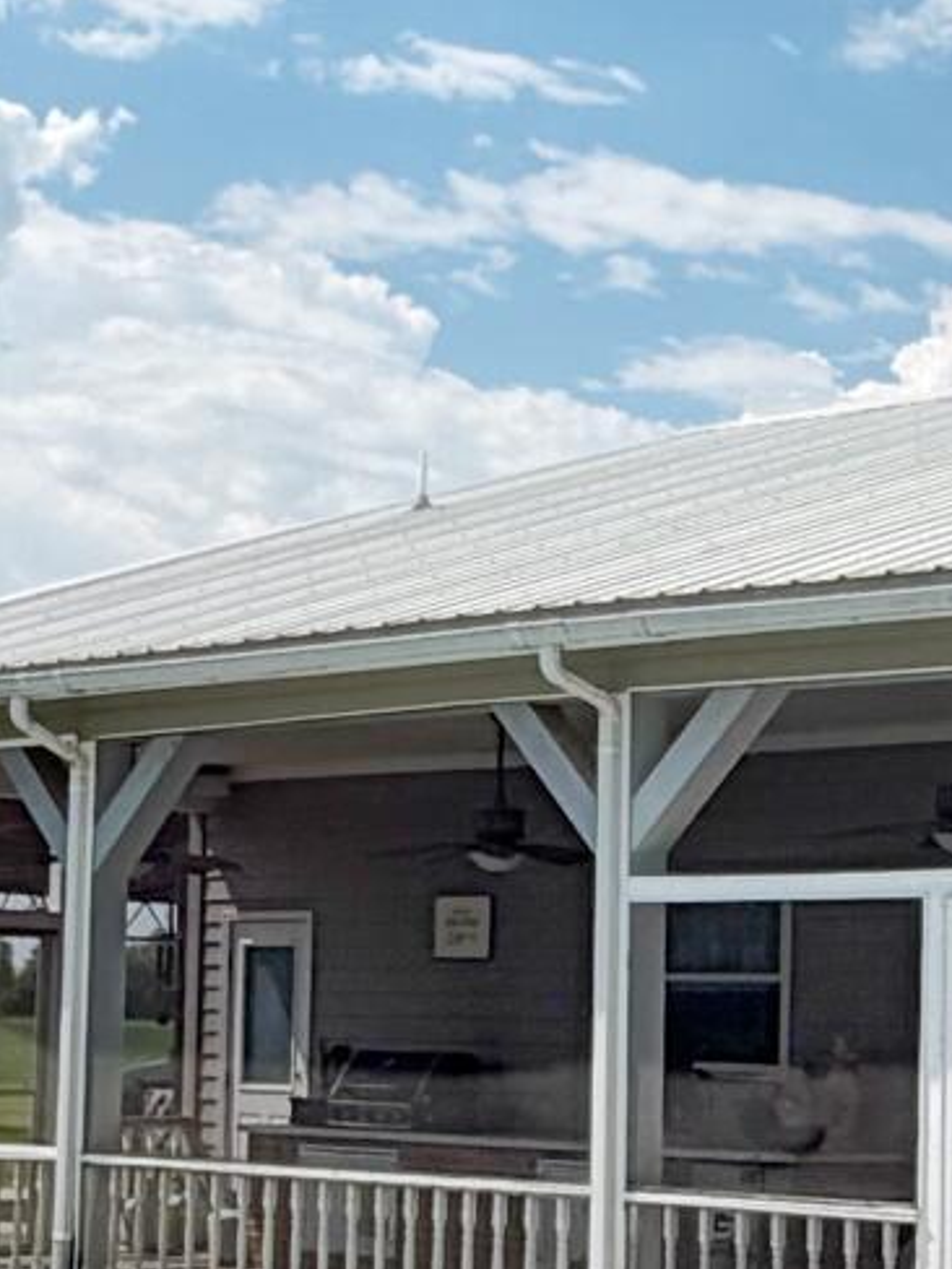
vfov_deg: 22.6
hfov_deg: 17.0
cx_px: 775
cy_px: 879
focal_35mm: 86
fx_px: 3154
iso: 20
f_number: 2.2
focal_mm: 2.22
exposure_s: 1/1534
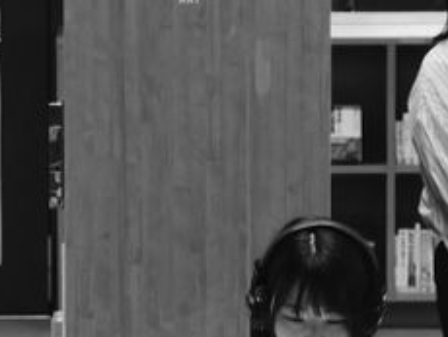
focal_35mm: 417
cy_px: 354
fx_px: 5402
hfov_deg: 4.7
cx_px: 191
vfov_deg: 3.6
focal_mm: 34
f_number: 2.8
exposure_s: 1/80
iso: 800
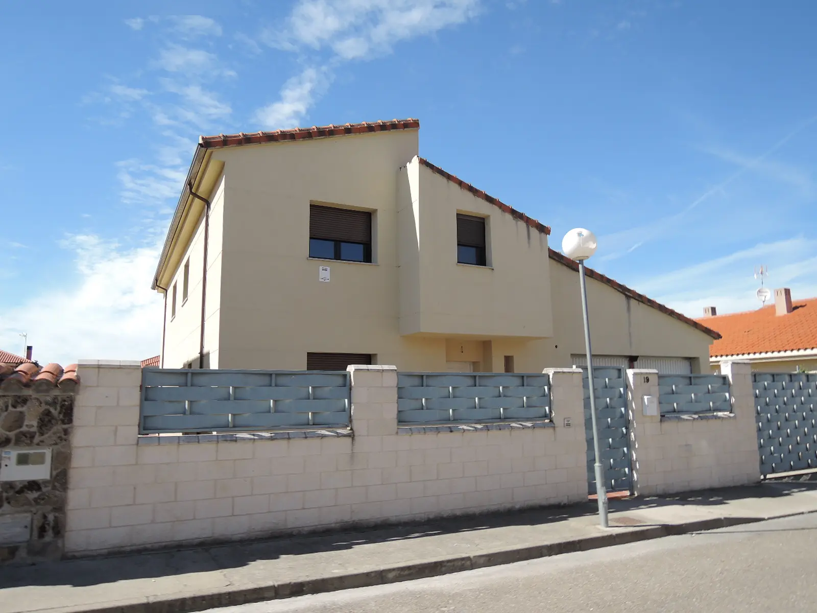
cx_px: 408
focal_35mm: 24
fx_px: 566
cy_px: 306
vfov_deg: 56.8
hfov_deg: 71.6
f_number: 2.8
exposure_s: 1/160
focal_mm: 5.1
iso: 80
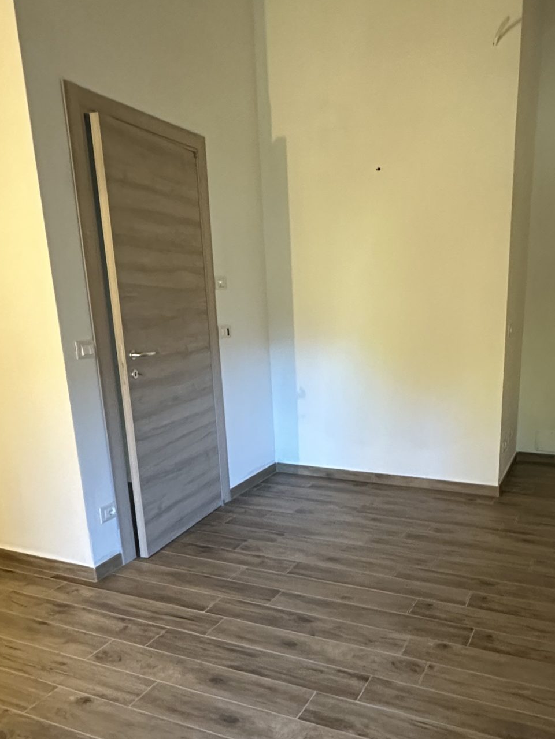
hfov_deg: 48.8
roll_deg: +0.0
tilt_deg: -14.6
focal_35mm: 28
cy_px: 445
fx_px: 599
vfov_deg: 62.9
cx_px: 374
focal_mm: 2.22
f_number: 2.2
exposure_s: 1/50
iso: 800
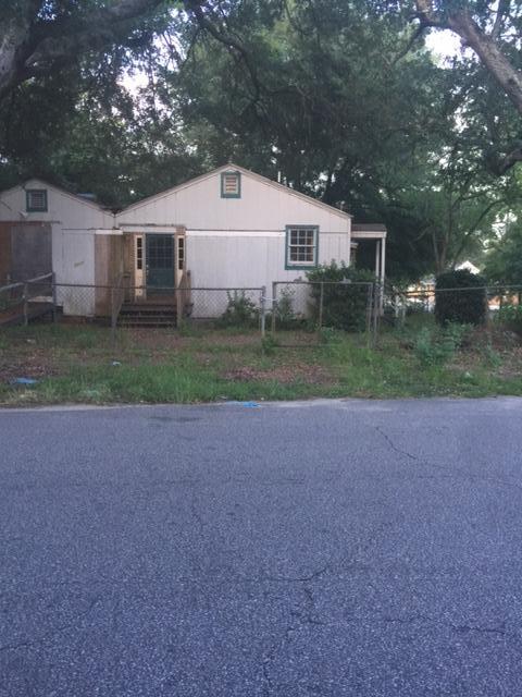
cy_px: 348
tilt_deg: -4.7
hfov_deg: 48.2
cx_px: 261
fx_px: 583
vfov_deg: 61.7
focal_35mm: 29
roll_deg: -0.8
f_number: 2.2
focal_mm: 4.15
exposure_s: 1/15
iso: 64
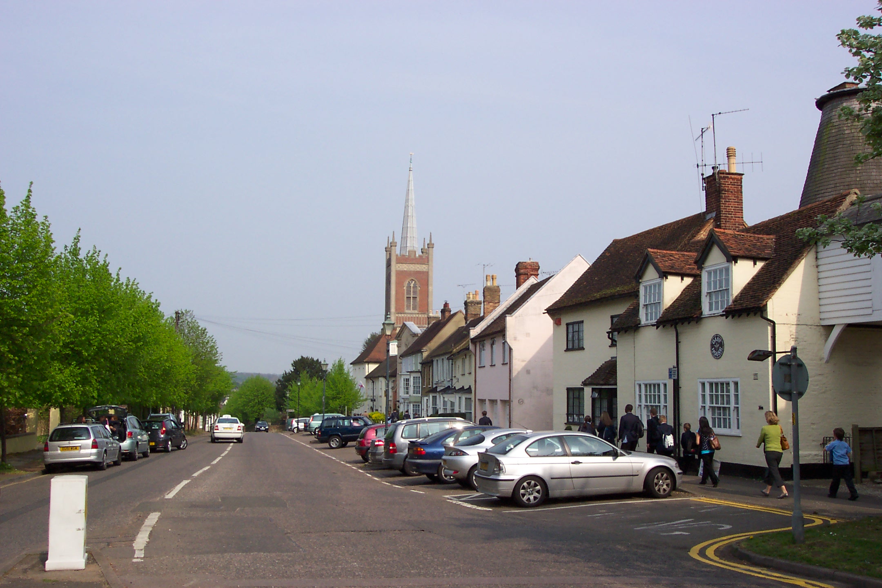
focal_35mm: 38
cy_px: 294
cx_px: 441
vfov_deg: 35.1
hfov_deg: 50.7
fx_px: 931
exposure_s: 1/1000
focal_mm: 8
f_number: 4.8
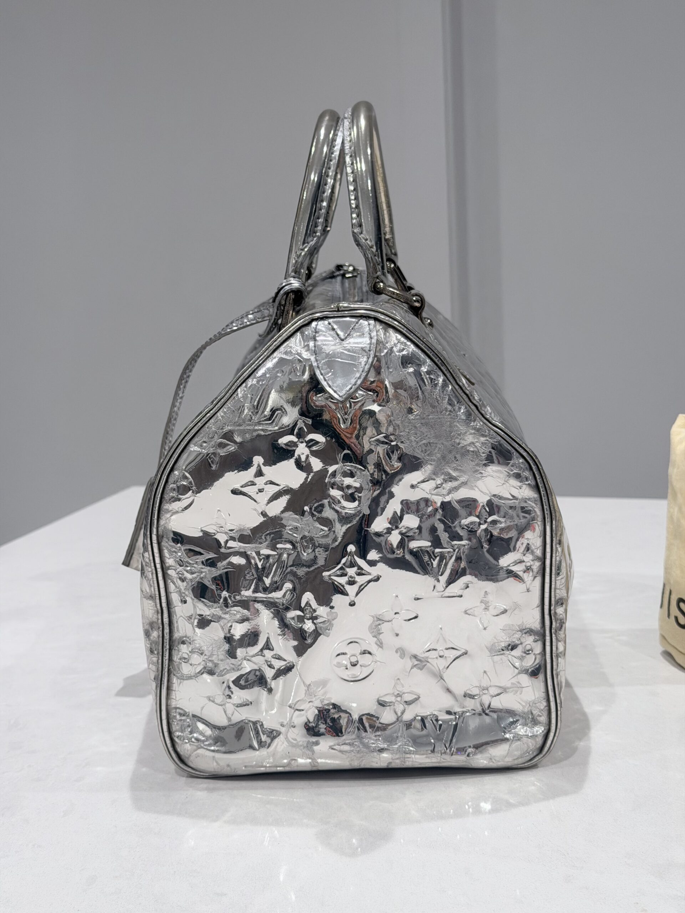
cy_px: 456
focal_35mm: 48
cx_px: 342
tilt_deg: -11.1
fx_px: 1266
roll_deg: +3.0
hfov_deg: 30.3
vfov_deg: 39.7
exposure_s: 1/60
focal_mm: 6.76
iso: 80
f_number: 1.78
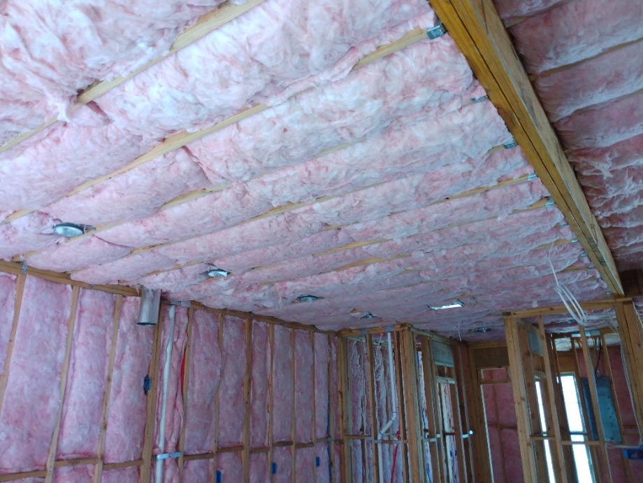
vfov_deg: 66.0
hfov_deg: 81.7
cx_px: 322
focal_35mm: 20
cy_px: 242
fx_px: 372
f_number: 2
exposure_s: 1/40
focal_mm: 3.54
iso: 197
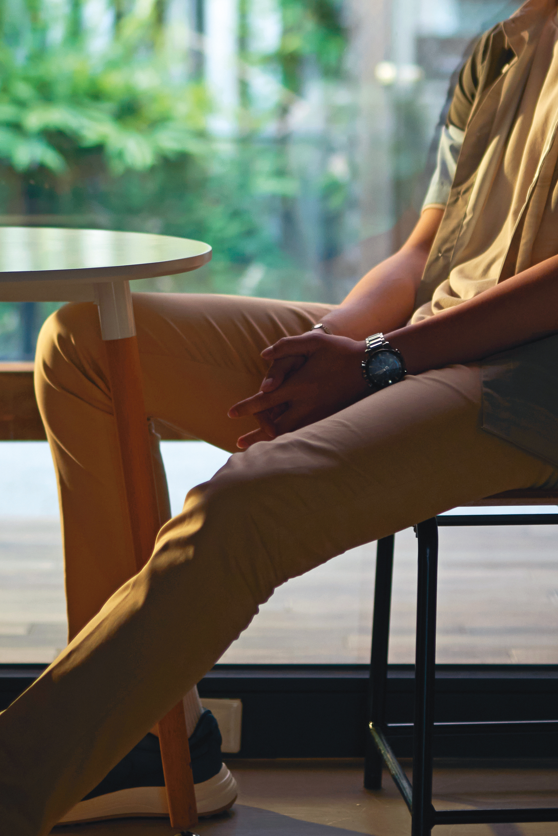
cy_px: 145
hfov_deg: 11.0
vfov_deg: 16.2
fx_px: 2904
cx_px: 241
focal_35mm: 125
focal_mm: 50
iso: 400
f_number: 1.4
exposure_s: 1/320
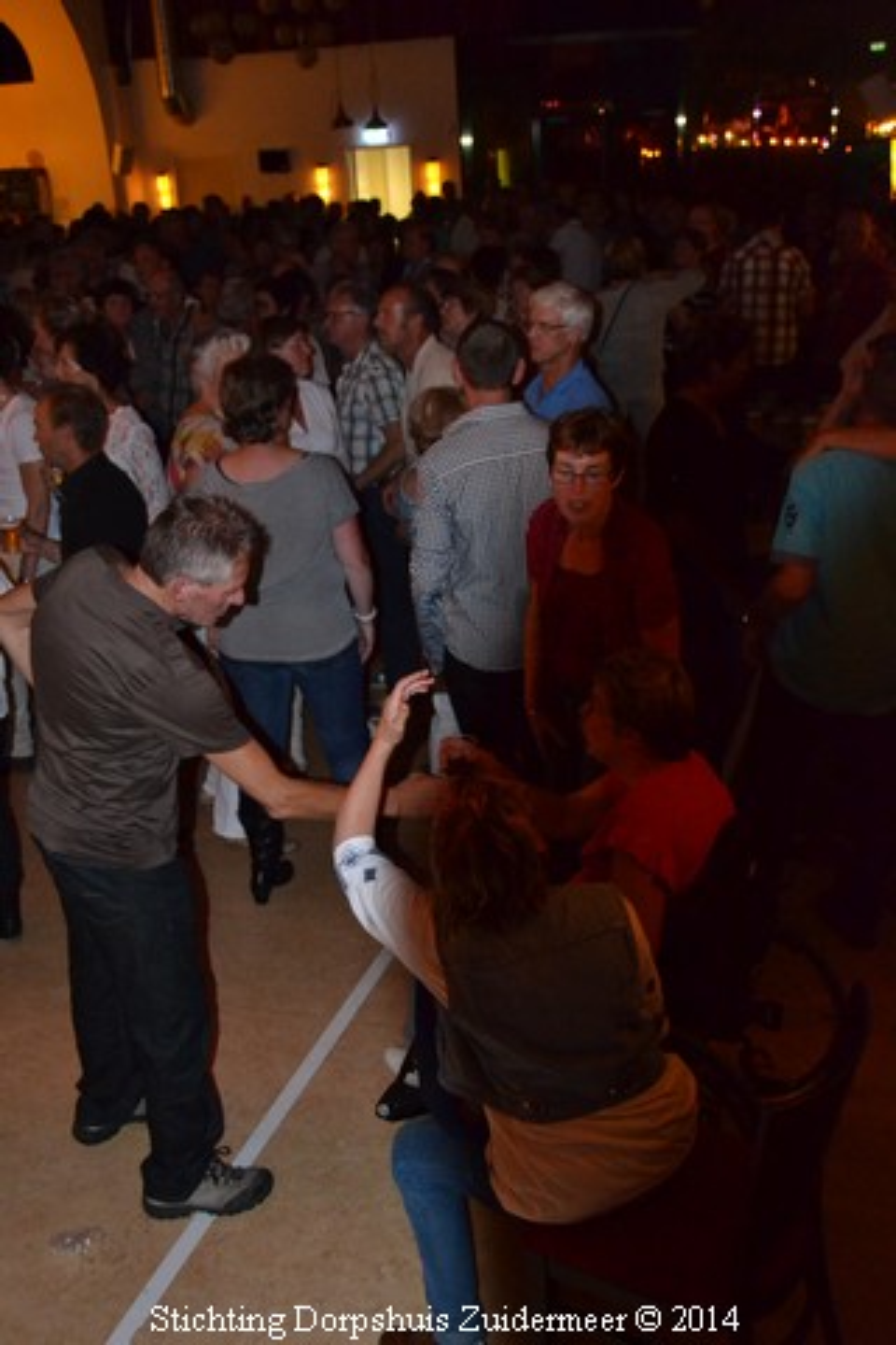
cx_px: 448
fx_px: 1456
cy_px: 672
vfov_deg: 49.6
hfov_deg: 34.2
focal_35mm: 39
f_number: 4
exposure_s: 1/60
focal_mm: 26
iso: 3200
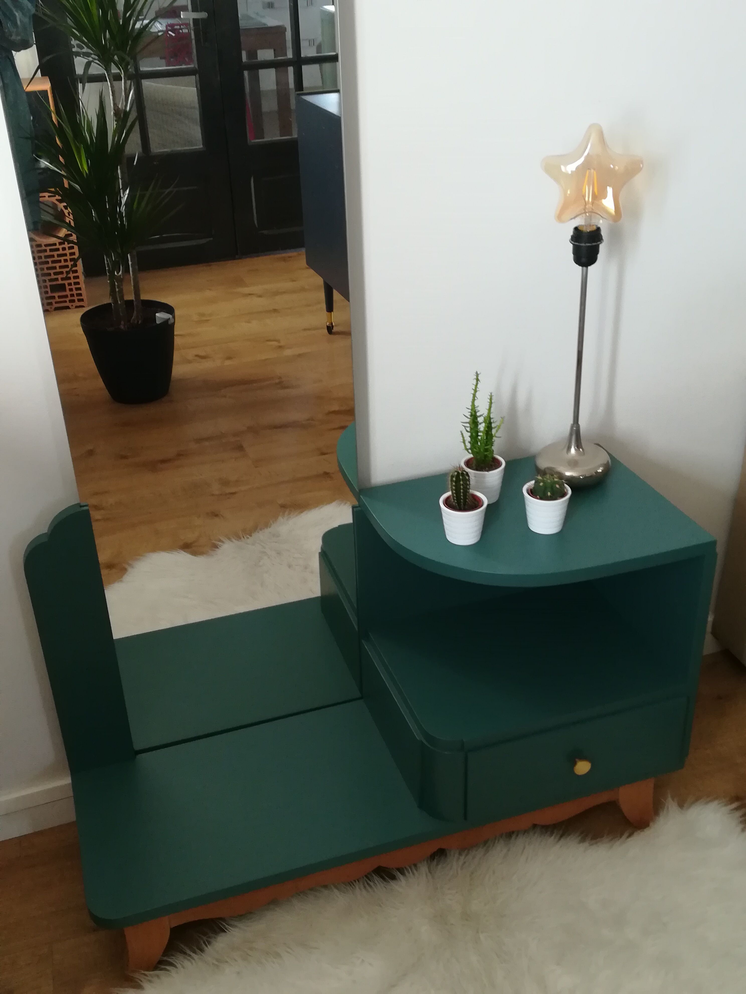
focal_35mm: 36
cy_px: 497
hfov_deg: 39.7
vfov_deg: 51.4
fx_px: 1034
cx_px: 373
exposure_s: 1/33.3
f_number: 2.2
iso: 250
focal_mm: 3.83
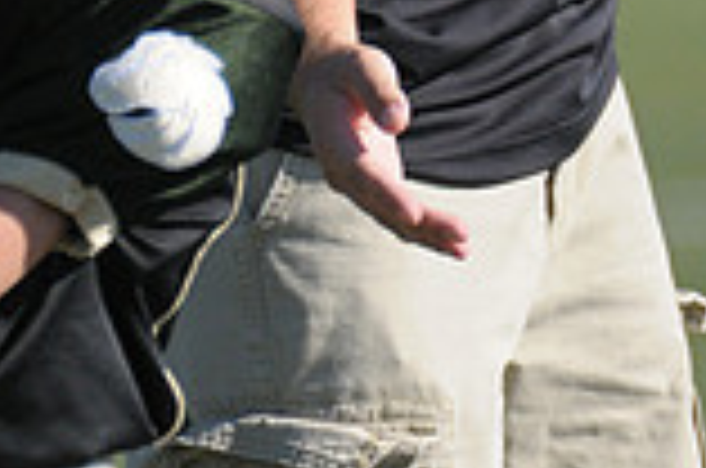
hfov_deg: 0.9
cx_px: 355
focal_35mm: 2219
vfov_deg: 0.6
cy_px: -358
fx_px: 43429
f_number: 4
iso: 640
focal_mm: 400
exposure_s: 1/3200
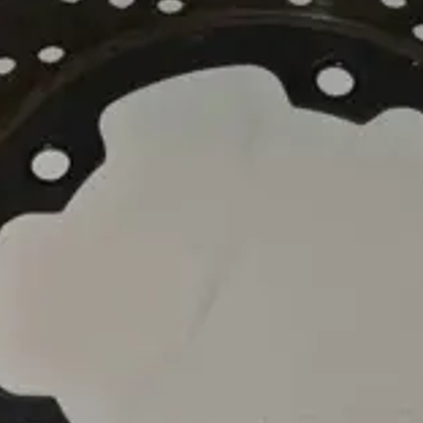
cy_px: 342
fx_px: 1424
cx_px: 217
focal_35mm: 103
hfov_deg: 16.9
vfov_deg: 16.8
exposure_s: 1/60
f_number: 4
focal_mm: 13.1
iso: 200
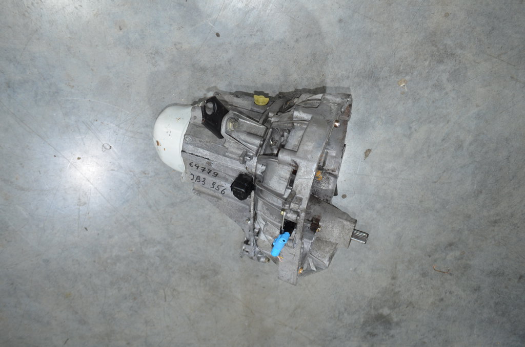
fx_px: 437
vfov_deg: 43.4
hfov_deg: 62.0
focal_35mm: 30
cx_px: 262
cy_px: 174
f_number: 3.8
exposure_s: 1/60
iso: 560
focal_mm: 20
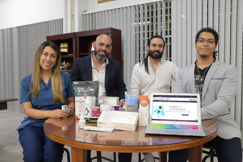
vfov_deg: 40.0
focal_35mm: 33
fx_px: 223
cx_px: 122
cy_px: 81
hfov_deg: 57.2
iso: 500
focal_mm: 22
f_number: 6.3
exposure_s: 1/6
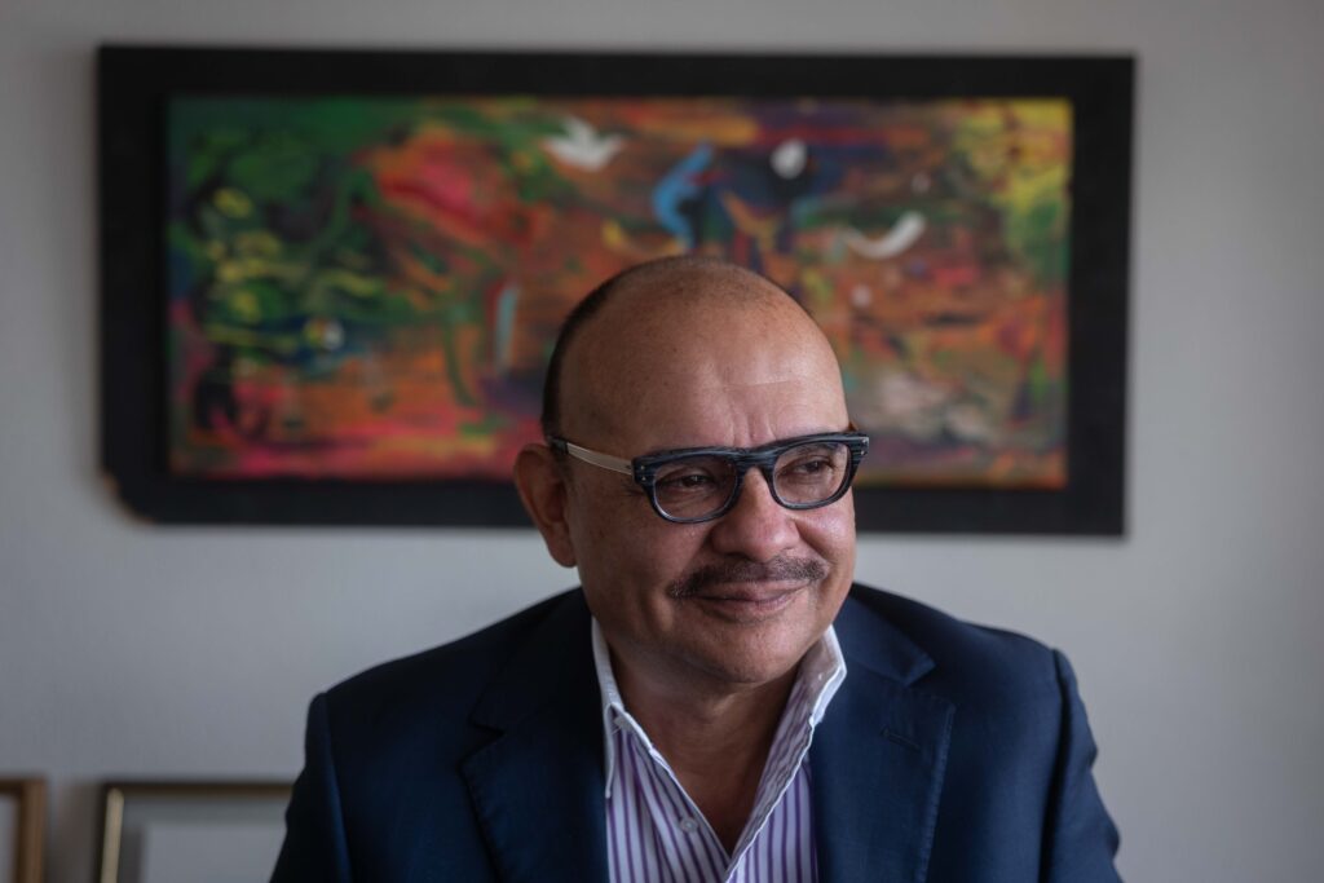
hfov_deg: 39.6
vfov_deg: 27.0
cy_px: 442
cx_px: 662
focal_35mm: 50
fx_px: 1839
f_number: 2.2
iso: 800
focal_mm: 50
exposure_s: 1/400
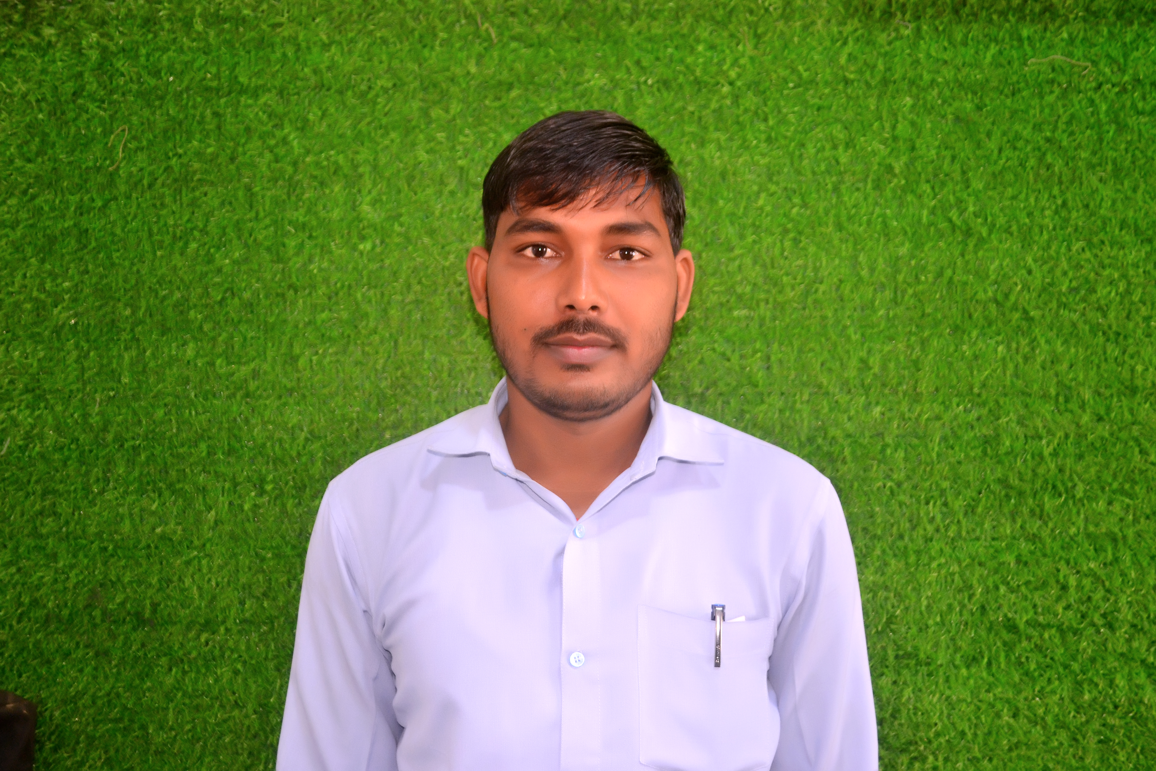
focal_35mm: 36
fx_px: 1156
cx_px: 578
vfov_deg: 36.9
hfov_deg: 53.1
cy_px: 386
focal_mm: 24
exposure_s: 1/60
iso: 800
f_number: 5
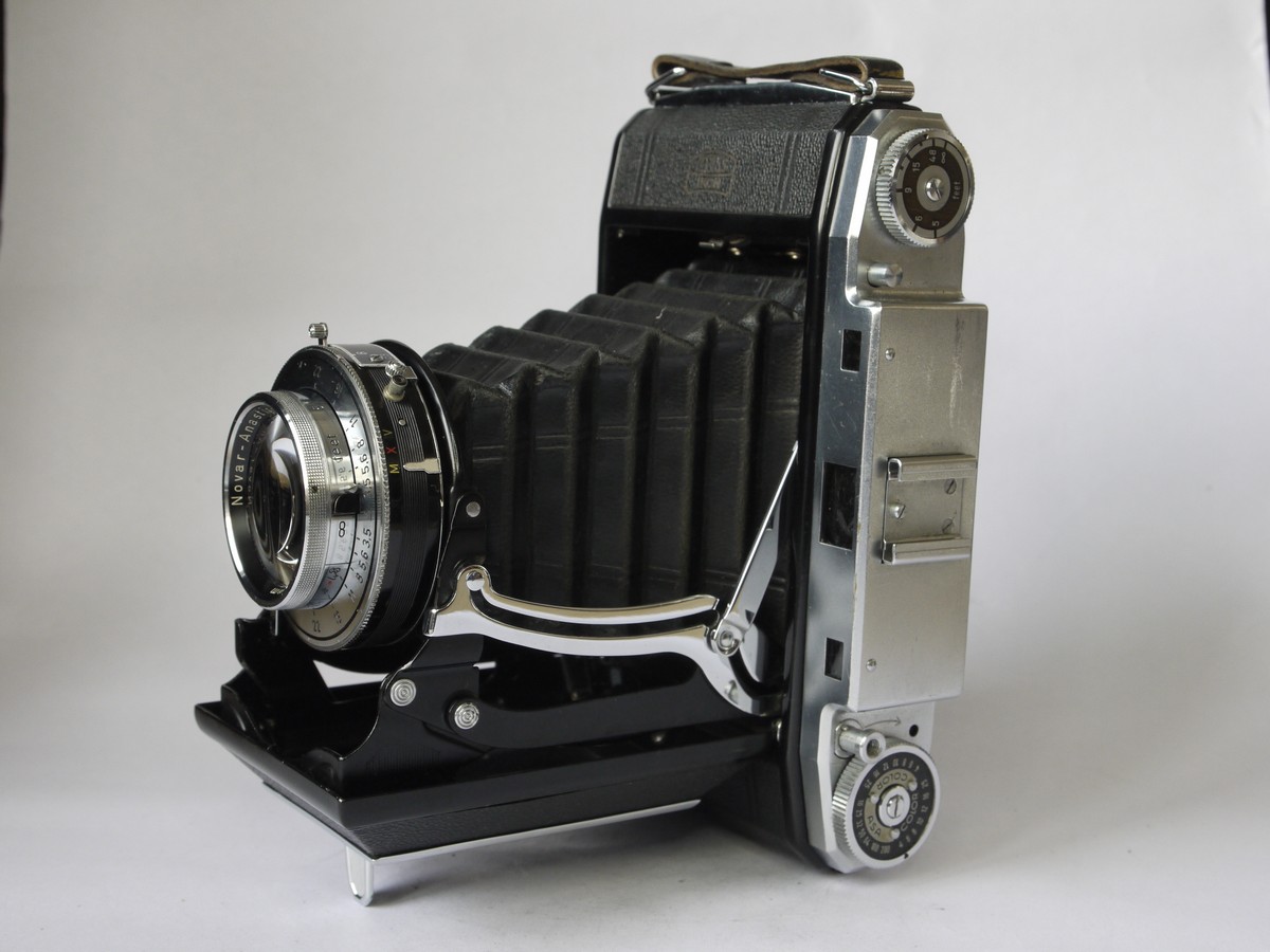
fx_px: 1908
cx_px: 635
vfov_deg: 28.0
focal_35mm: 52
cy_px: 476
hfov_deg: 36.8
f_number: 8
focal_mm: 26
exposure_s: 1/15
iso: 400
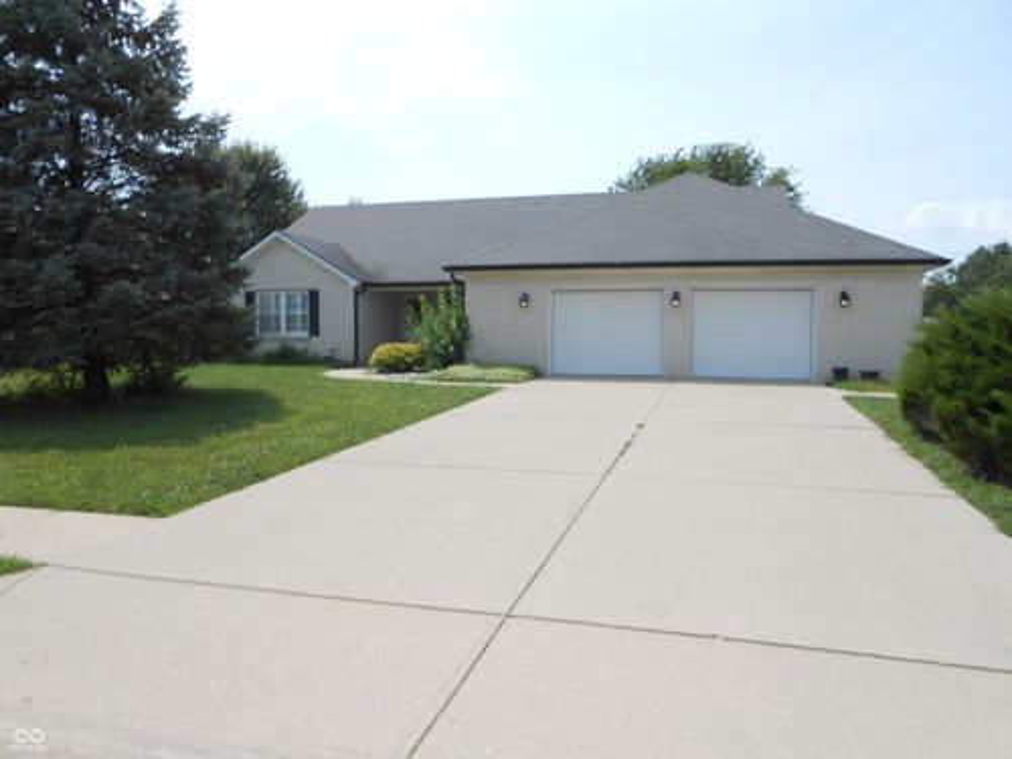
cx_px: 506
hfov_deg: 67.3
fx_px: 760
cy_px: 380
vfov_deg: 53.1
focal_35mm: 26
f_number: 3.5
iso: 80
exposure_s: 1/800
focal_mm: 4.6
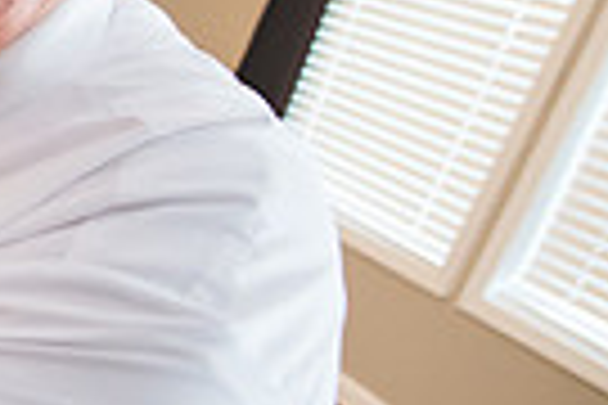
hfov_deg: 19.3
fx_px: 1013
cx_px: -603
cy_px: 272
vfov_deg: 22.5
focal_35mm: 60
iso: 2000
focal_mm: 14
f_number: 2.8
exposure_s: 1/125
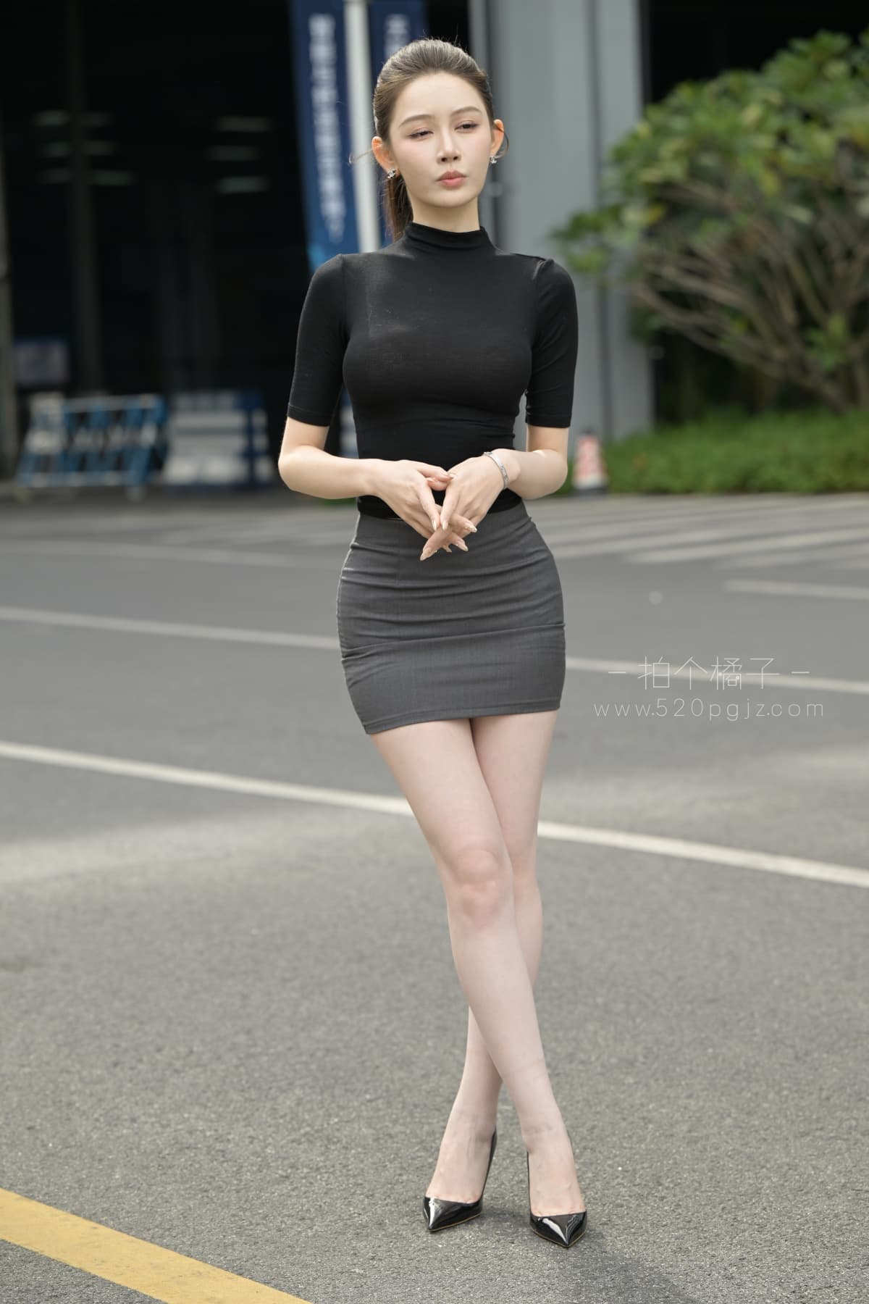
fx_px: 3548
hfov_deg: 14.0
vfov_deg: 20.8
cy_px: 652
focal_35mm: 98
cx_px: 434
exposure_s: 1/320
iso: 125
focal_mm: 98
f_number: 4
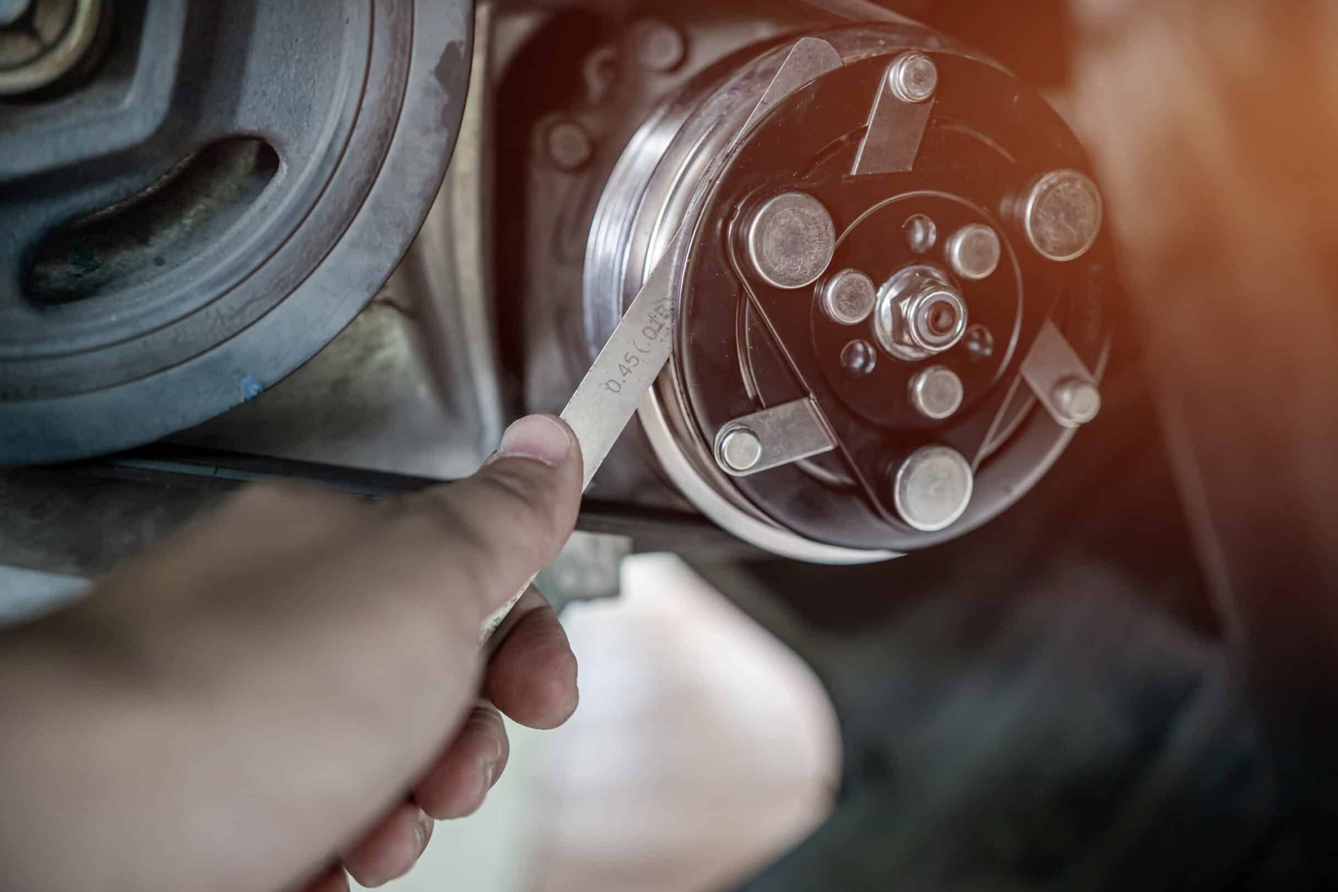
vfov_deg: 35.9
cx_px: 640
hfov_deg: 51.9
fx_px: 1375
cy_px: 426
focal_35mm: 37
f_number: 2.2
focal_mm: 35
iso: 400
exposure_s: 1/80
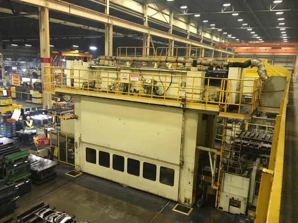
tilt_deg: -10.5
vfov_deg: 48.2
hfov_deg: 61.7
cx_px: 149
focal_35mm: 29
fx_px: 250
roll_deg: -1.3
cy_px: 112
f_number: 2.2
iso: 200
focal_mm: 4.15
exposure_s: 1/20
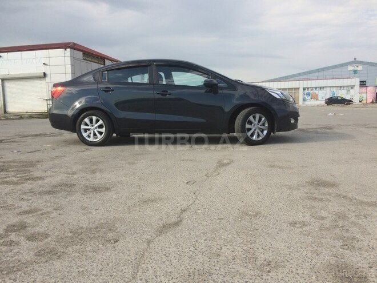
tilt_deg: -7.1
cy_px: 142
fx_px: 316
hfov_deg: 61.7
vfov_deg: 48.2
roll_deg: +1.6
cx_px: 188
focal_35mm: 29
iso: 32
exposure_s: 1/1026
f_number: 2.2
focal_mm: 4.15
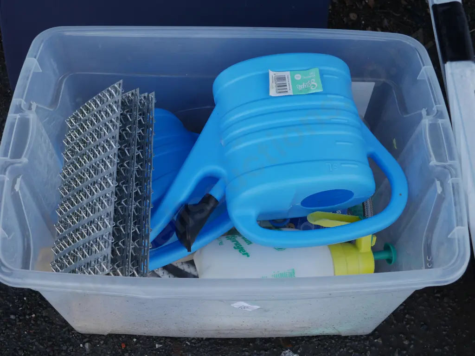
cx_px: 238
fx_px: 659
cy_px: 178
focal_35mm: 48
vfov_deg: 30.3
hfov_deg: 39.6
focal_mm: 24
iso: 200
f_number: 5.2
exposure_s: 1/80
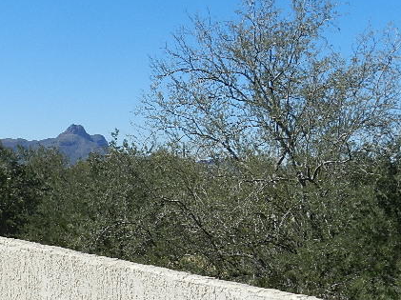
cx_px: 105
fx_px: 810
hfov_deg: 27.5
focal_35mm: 70
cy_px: 150
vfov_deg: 21.0
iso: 160
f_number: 5
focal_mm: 8.1
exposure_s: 1/1000
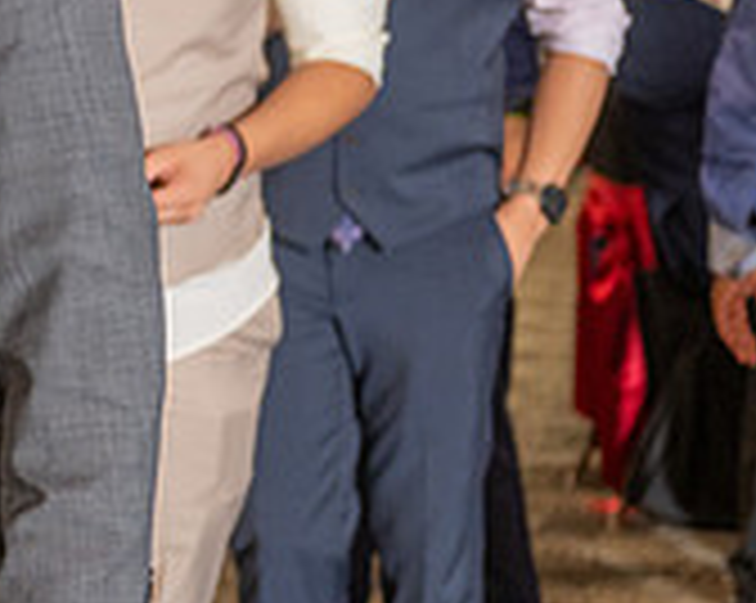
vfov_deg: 10.5
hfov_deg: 12.4
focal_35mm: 146
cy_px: 88
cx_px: -459
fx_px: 3263
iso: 800
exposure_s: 1/125
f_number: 2.8
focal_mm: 45
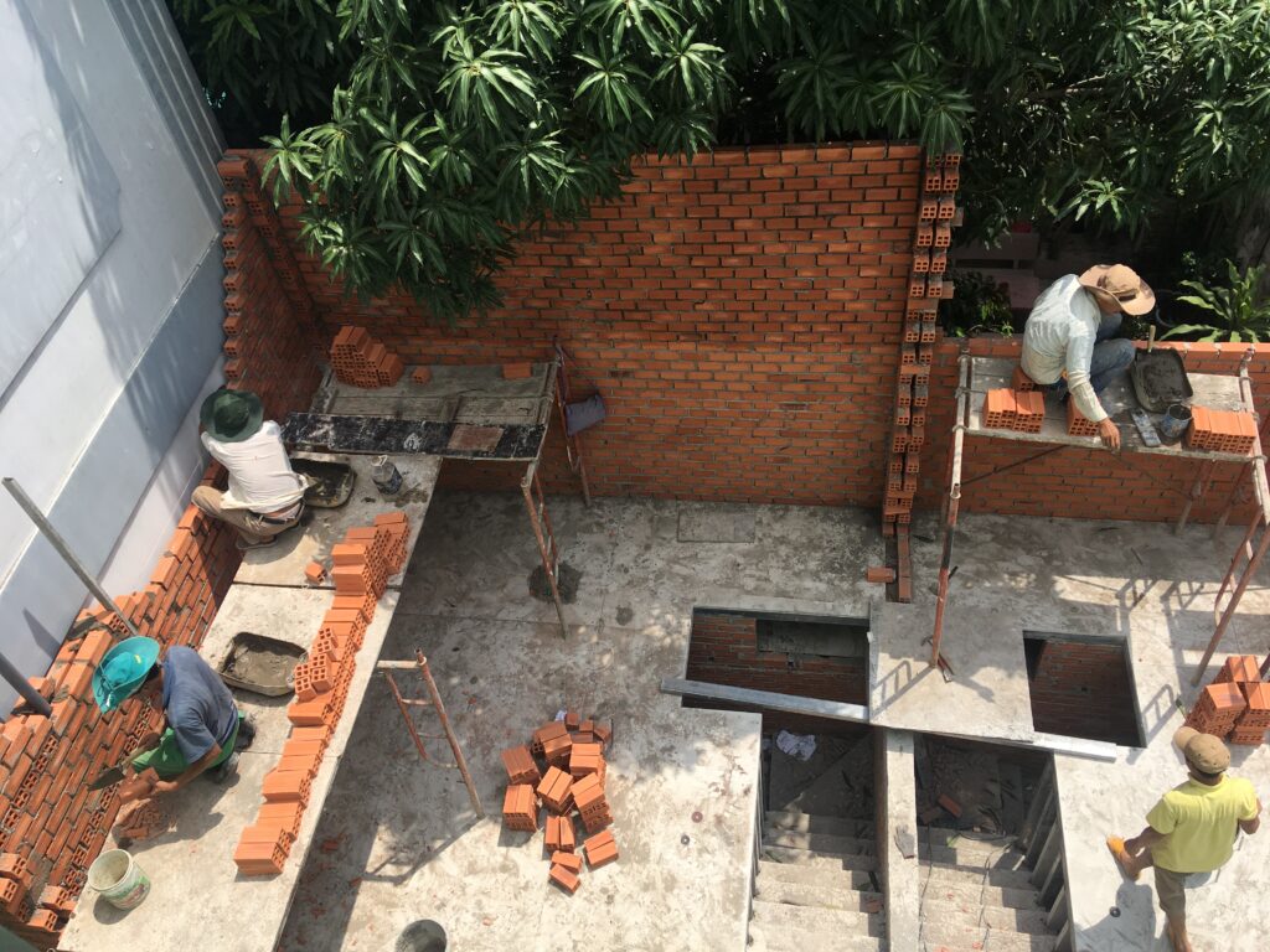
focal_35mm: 29
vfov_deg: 48.2
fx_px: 1064
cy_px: 476
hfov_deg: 61.7
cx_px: 635
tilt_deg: -48.4
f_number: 2.2
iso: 25
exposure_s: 1/1241
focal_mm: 4.15
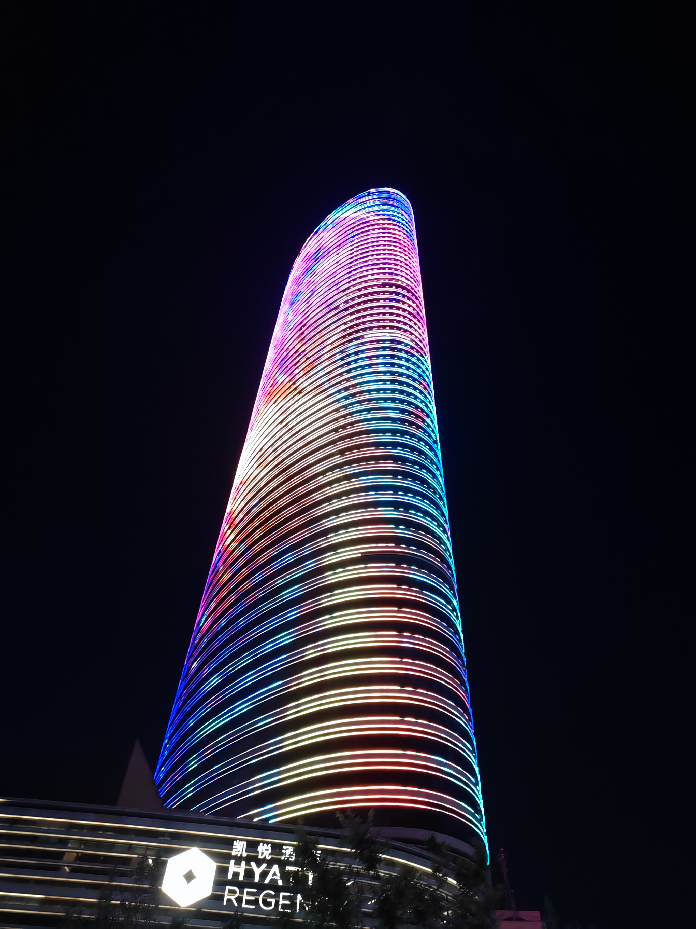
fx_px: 724
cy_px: 464
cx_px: 348
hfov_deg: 51.4
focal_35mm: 27
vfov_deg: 65.3
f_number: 1.8
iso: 4053
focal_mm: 6.14
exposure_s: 1/50
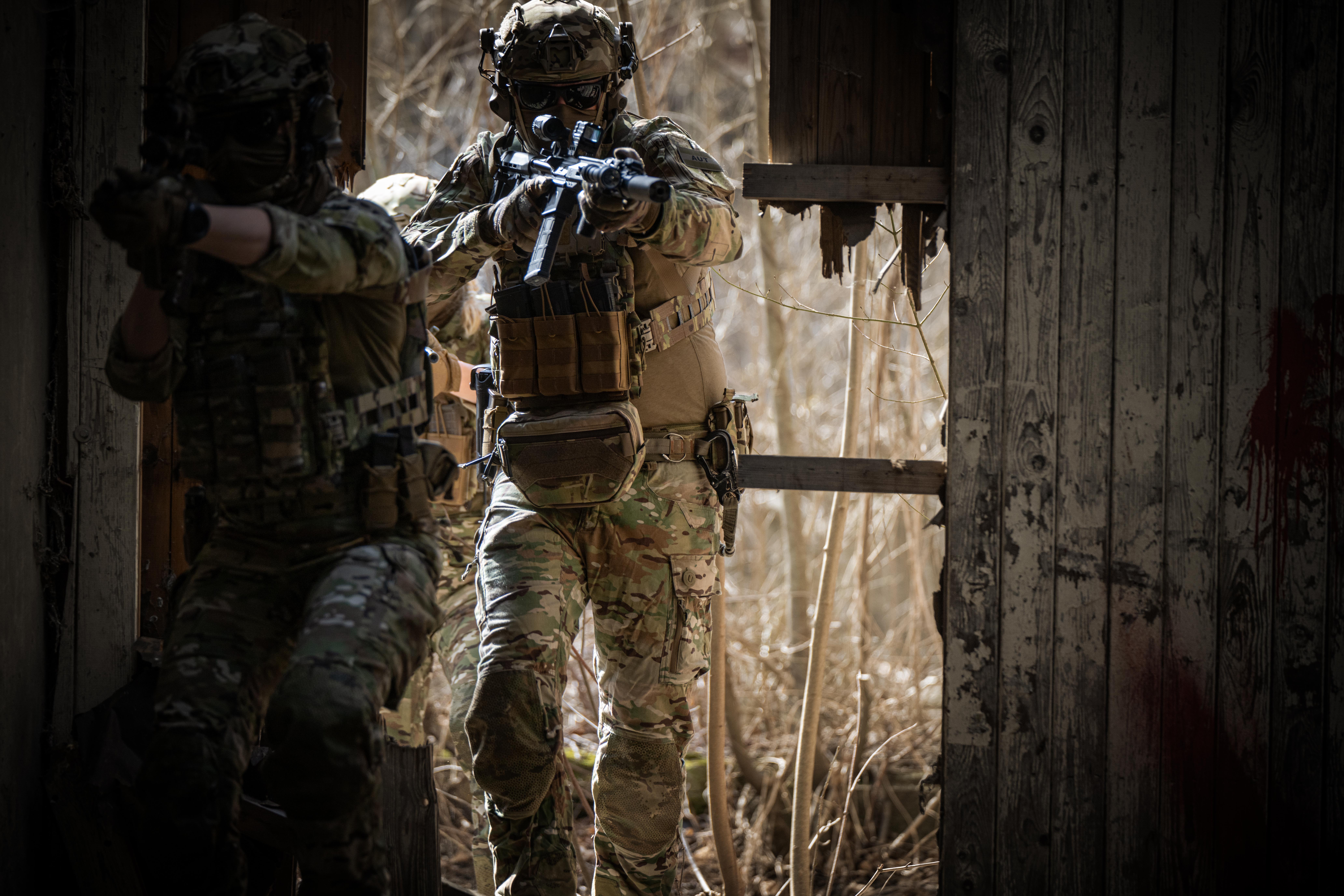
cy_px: 448
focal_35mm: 135
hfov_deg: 15.2
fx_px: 5040
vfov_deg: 10.2
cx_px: 672
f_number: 2.8
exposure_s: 1/800
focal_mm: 135
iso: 400
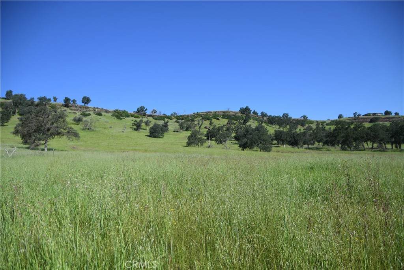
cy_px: 135
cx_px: 202
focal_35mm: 27
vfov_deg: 47.9
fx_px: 303
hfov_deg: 67.4
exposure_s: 1/1250
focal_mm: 18
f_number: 4
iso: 100
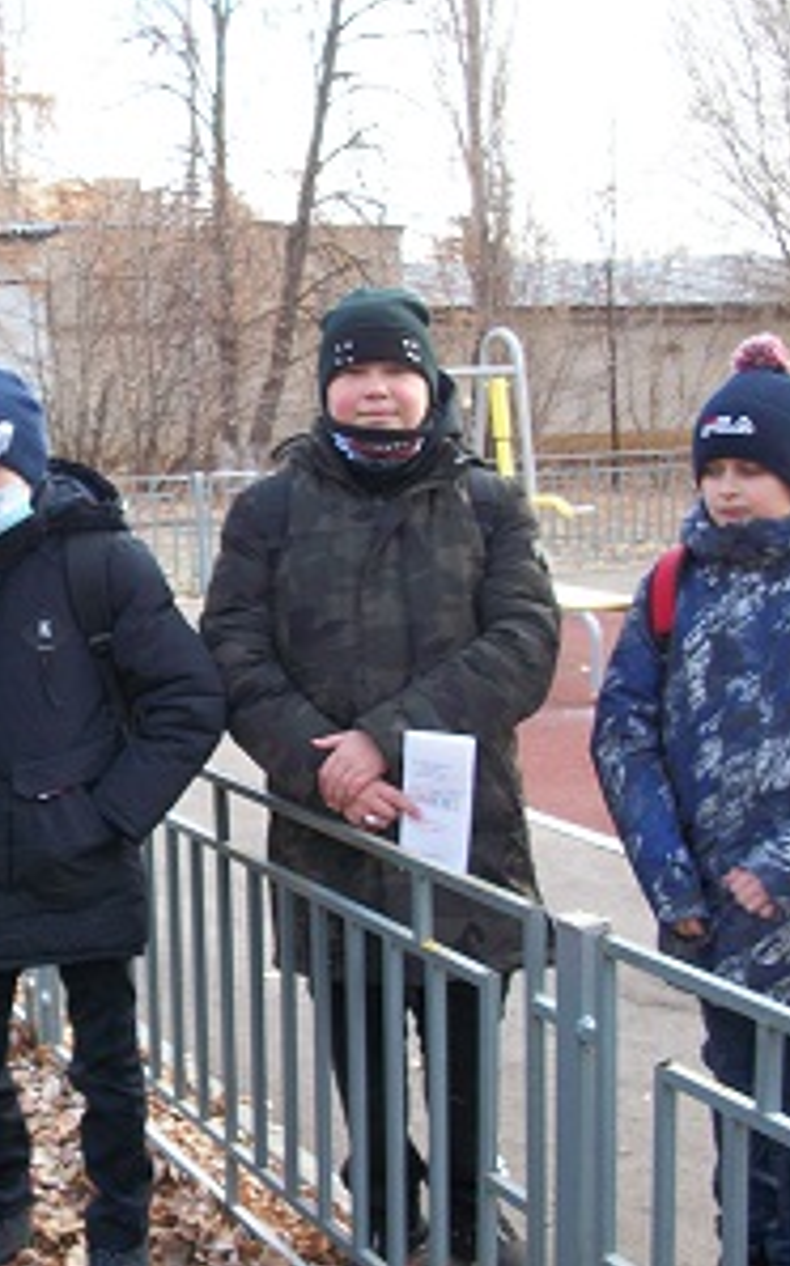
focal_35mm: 56
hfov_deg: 22.5
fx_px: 1931
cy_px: 699
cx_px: 59
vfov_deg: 36.3
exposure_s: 1/125
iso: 80
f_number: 3.1
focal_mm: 6.3
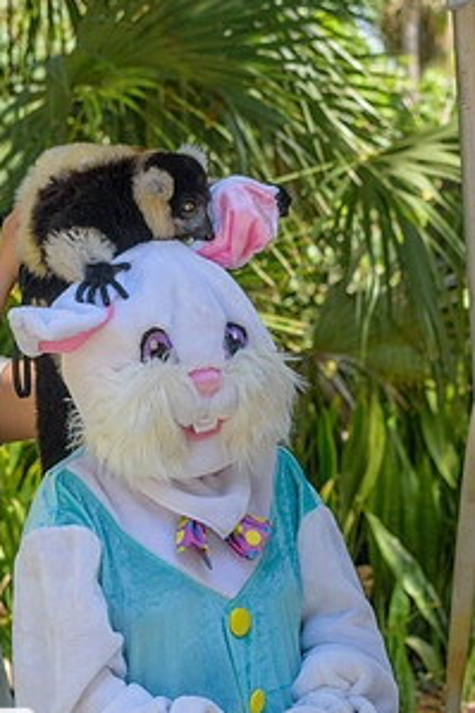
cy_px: 420
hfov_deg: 8.7
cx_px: 236
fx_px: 3130
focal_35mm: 158
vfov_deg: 13.0
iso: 400
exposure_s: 1/500
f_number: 5.6
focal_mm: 70
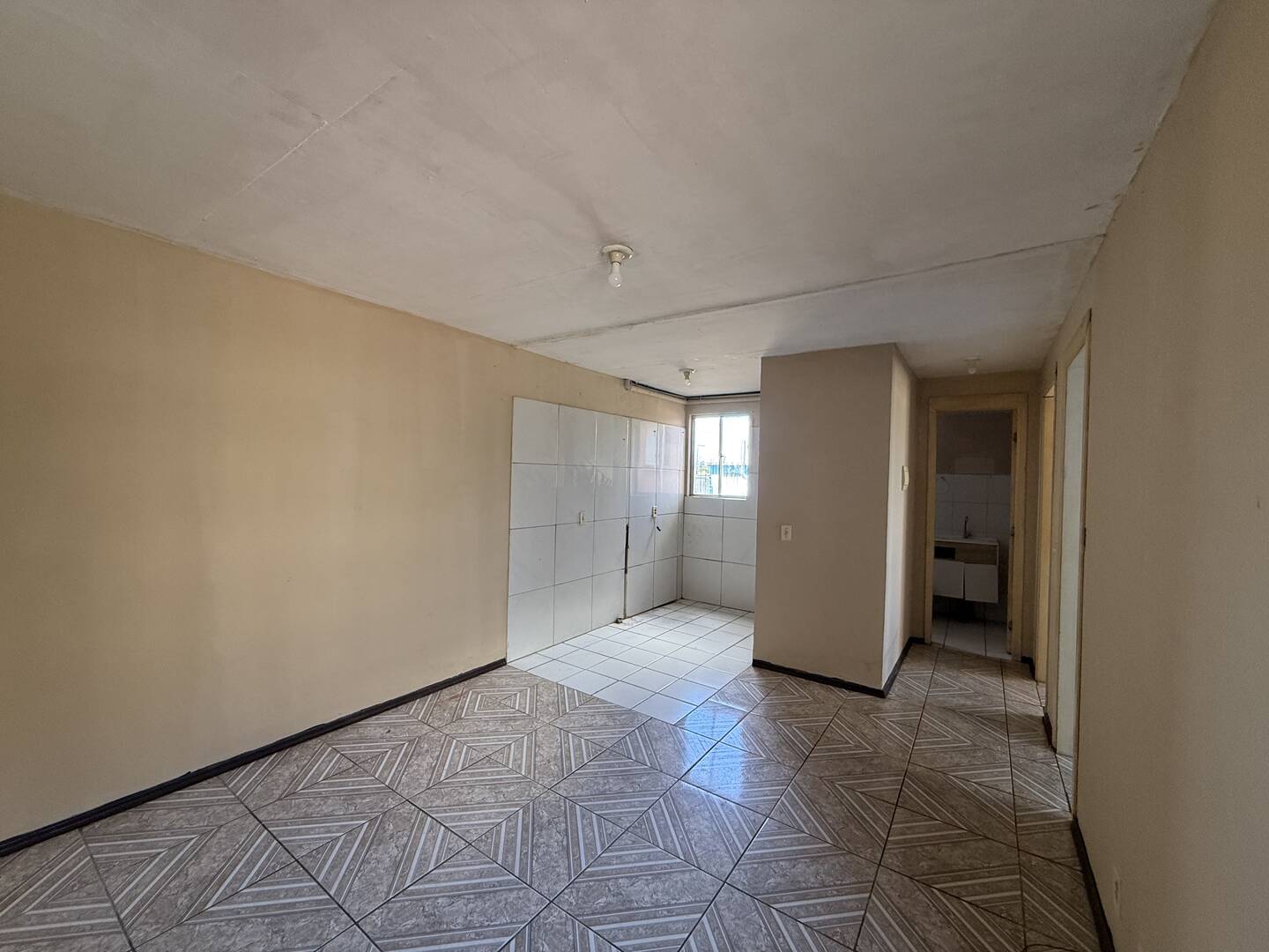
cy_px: 476
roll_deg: -2.1
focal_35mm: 14
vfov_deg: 85.7
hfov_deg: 102.1
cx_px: 634
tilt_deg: -0.1
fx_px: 513
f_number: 2.2
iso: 160
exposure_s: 1/99
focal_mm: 2.22
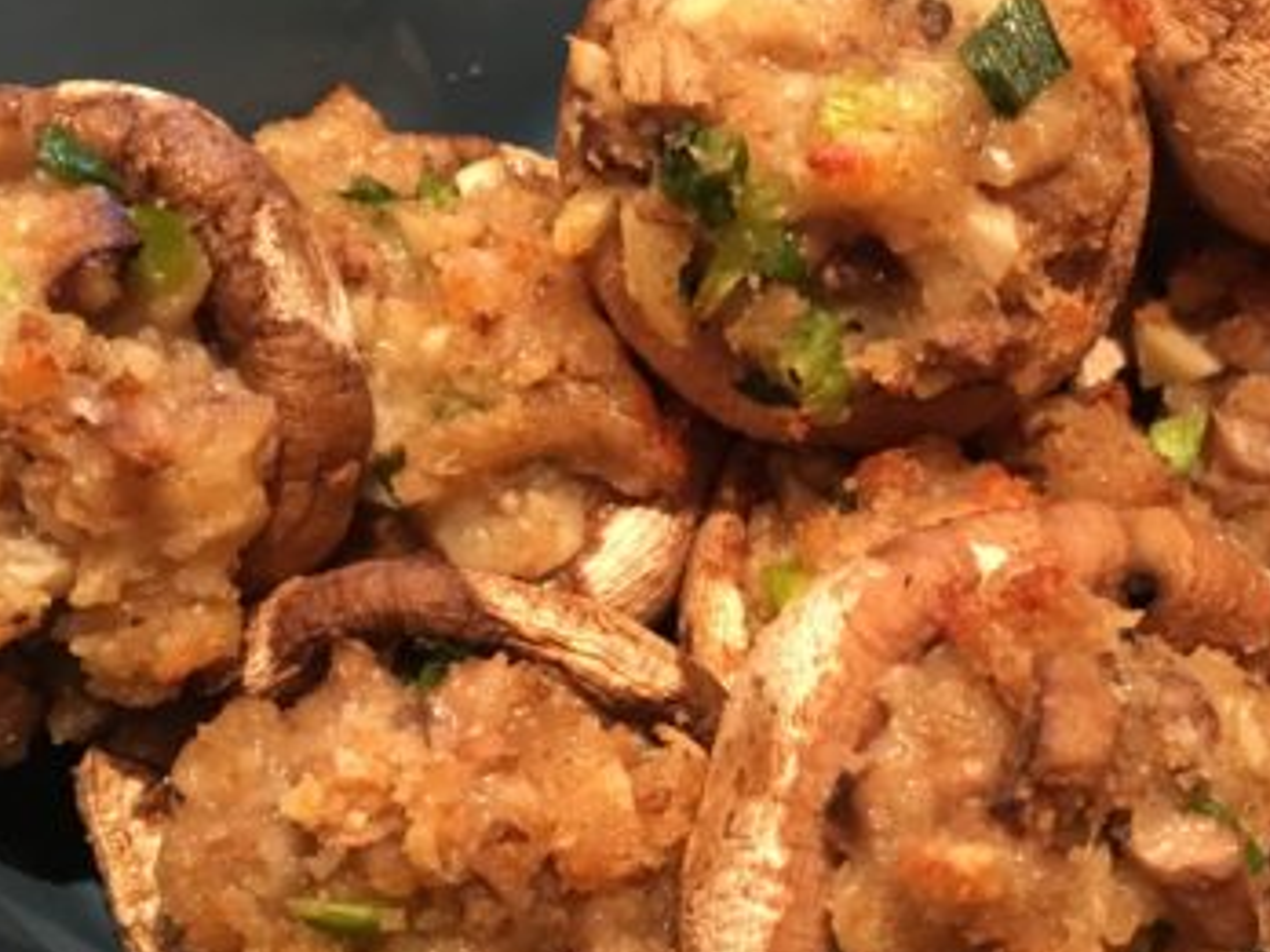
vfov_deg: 29.0
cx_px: 942
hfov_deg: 37.3
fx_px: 1834
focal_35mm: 50
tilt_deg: -57.4
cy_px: 573
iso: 200
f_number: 2.2
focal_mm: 4.15
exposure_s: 1/30
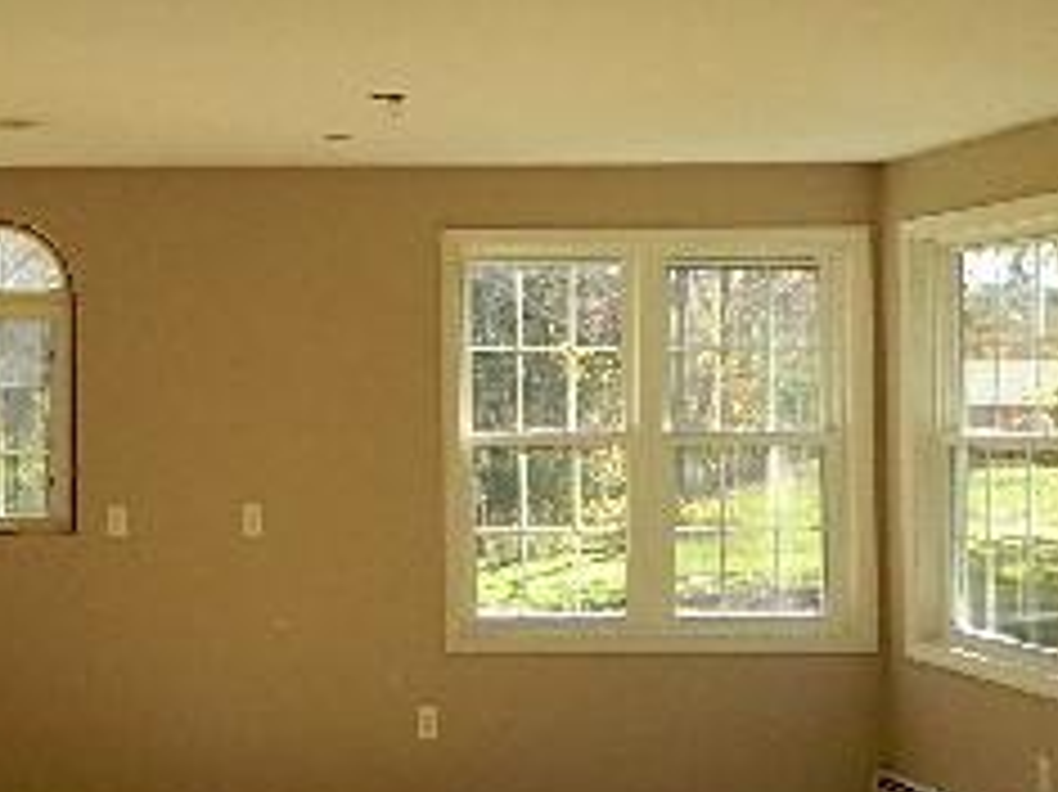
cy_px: 351
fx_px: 2077
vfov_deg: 21.6
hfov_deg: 27.1
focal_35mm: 68
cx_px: 14
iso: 200
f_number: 3.1
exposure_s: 1/250
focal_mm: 4.5
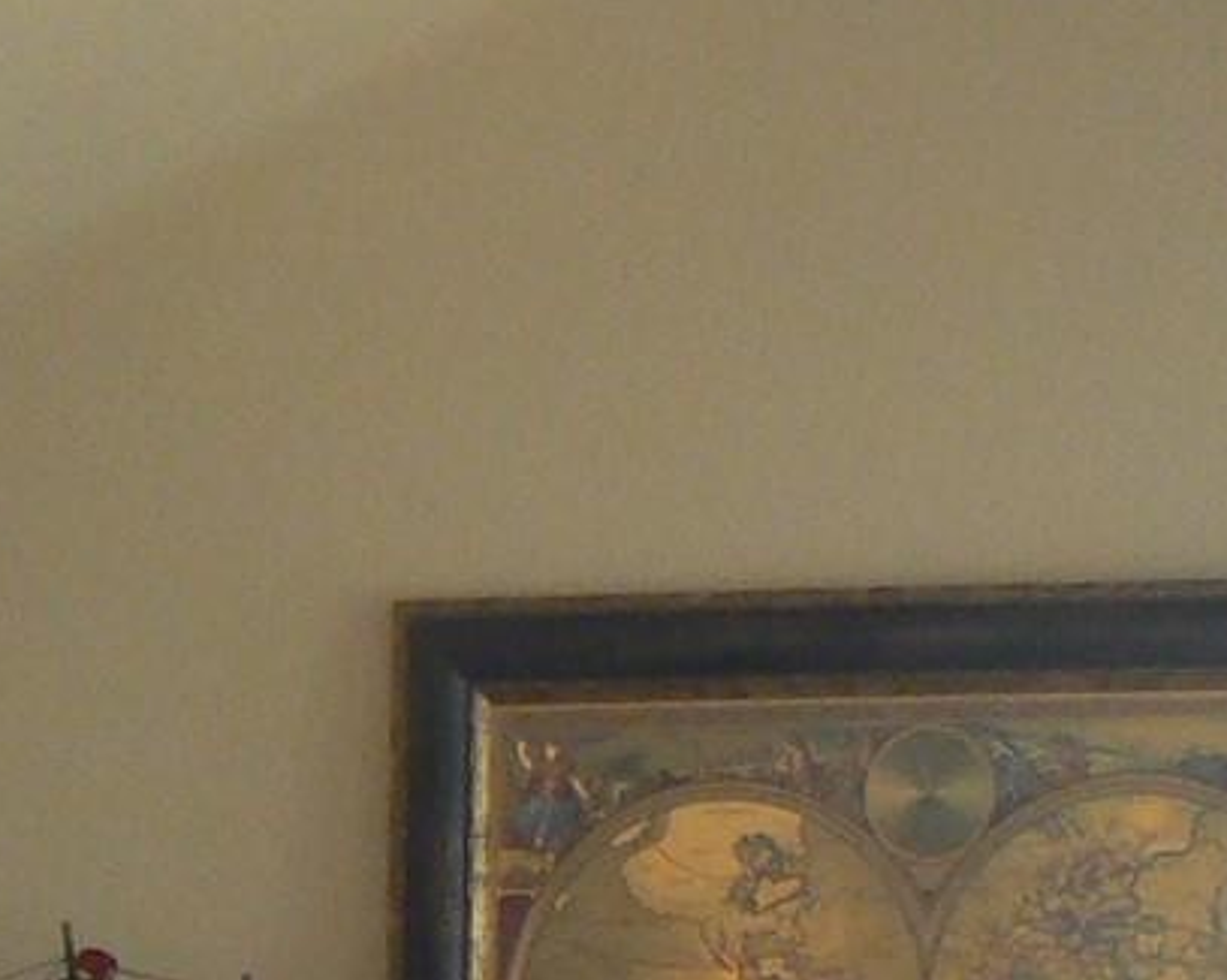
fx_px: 6423
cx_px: 868
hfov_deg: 10.9
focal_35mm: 177
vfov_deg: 8.2
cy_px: 2189
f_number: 2.8
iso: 160
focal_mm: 6
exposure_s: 1/30
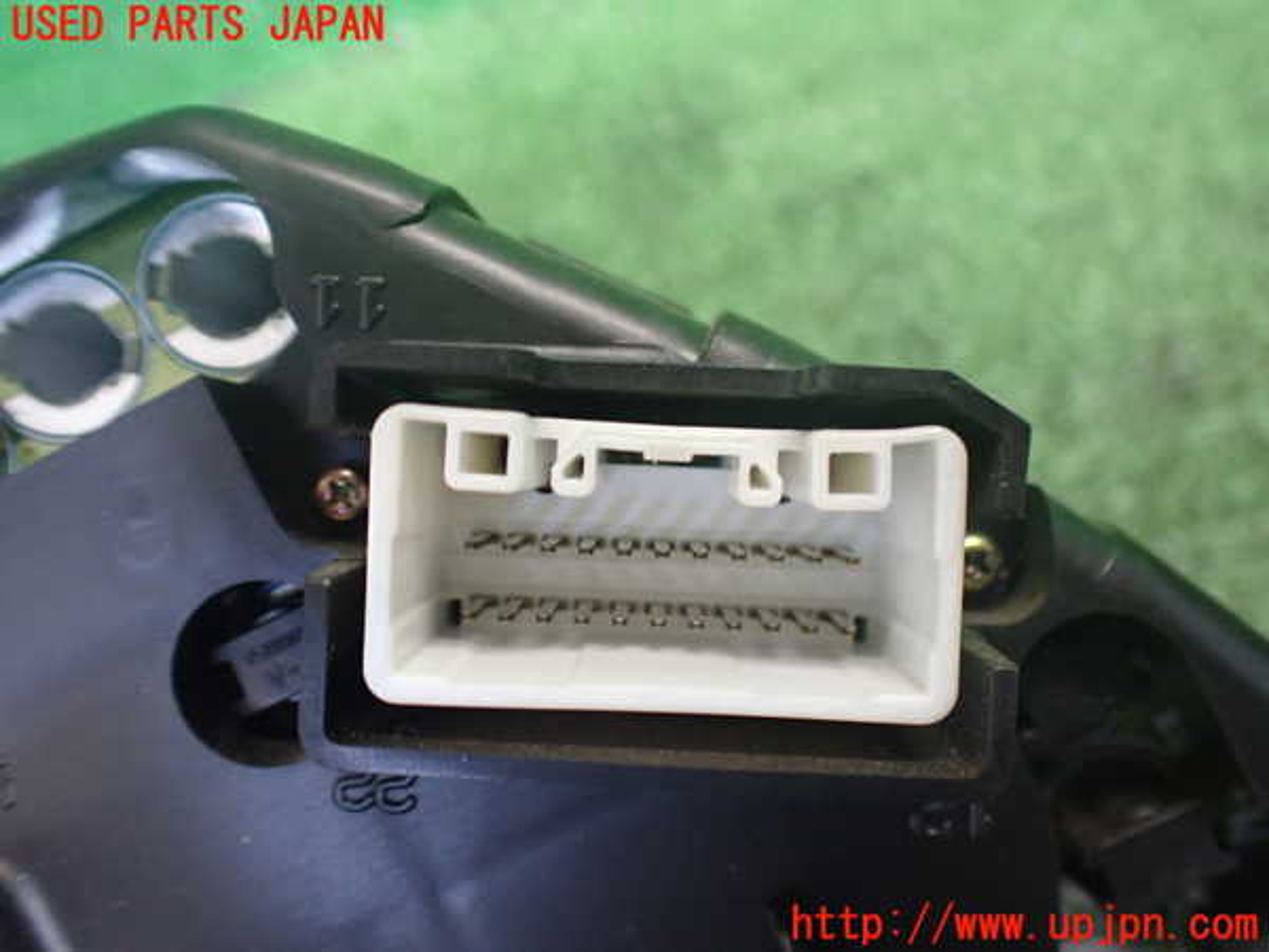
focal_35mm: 30
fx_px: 1100
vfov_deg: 46.8
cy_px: 476
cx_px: 634
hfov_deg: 60.0
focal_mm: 5.4
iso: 800
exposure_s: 1/100
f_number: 2.3
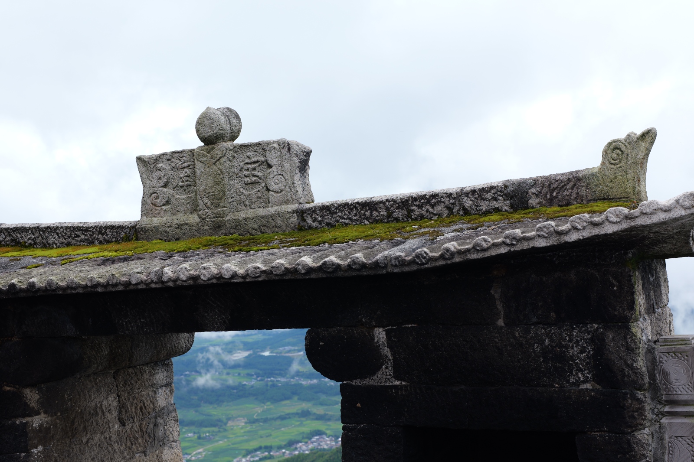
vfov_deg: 29.2
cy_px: 231
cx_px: 347
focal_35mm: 46
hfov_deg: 42.8
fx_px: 887
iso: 100
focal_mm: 46
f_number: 7.1
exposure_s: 1/100
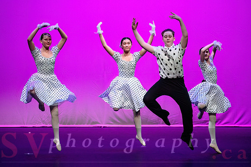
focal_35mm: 172
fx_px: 1198
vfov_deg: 8.0
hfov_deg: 12.0
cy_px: 94
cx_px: 136
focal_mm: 135
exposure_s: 1/800
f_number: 2.8
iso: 1600
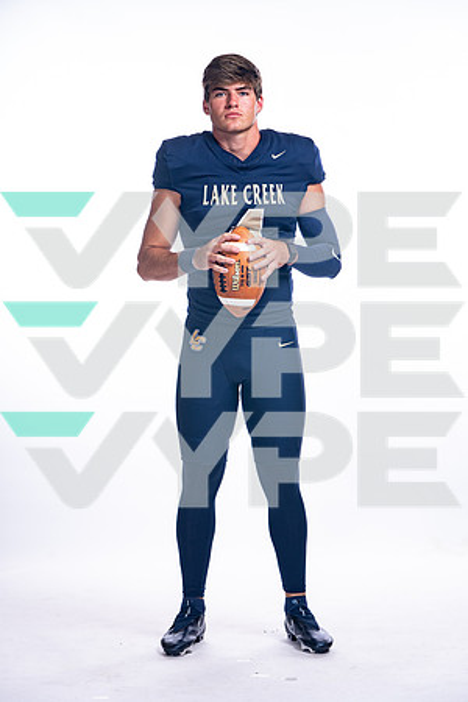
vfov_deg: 20.8
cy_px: 351
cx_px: 234
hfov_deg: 14.0
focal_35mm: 98
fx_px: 1911
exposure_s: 1/250
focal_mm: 98
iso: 400
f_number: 6.3
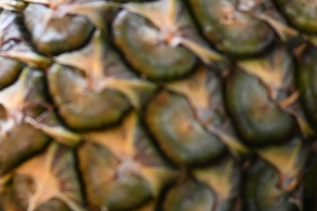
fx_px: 1514
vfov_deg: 8.0
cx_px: -244
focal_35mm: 172
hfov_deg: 11.2
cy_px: 93
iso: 1000
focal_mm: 28
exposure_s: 1/125
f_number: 2.8
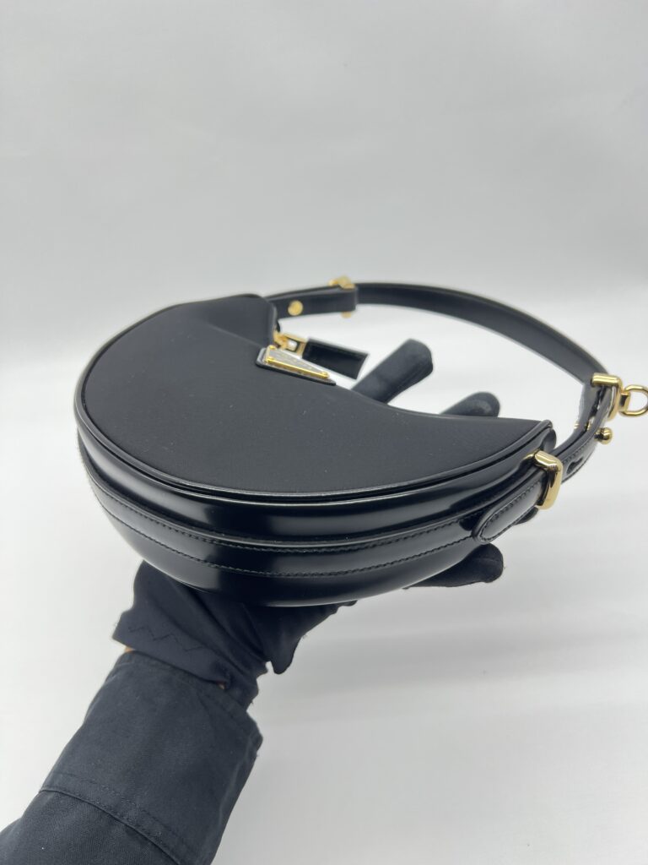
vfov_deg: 67.3
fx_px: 649
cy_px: 432
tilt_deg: -37.9
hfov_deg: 53.1
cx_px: 324
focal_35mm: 26
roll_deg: +6.9
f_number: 1.5
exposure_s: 1/100
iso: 50
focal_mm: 5.7
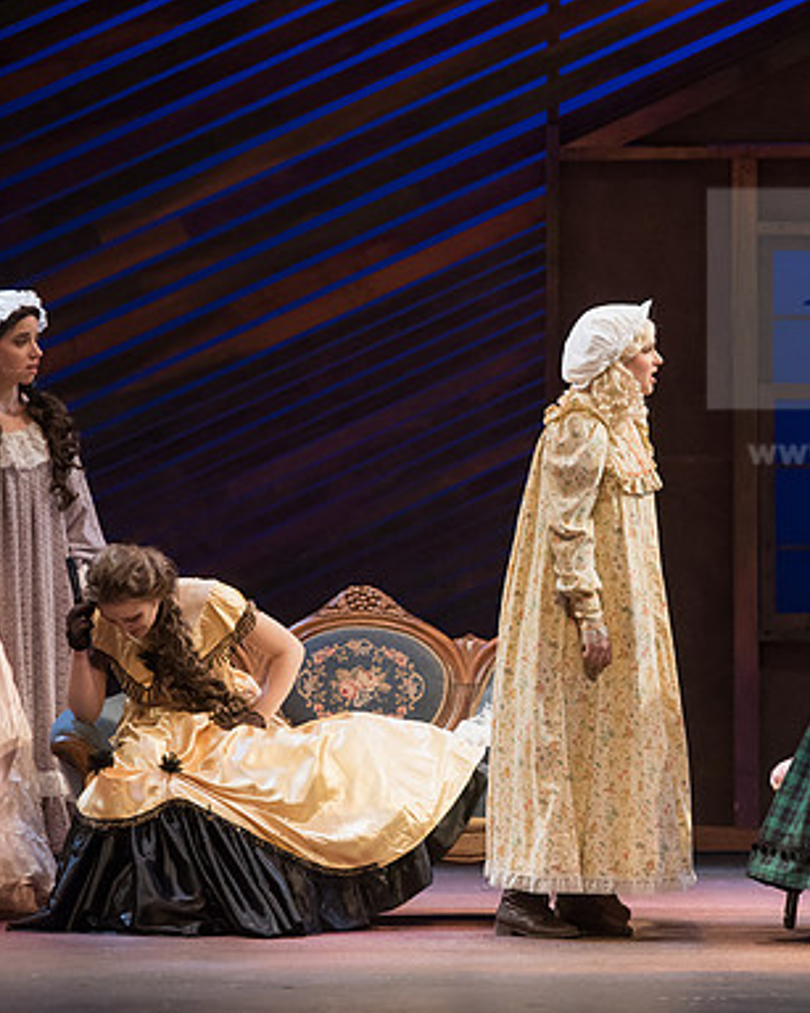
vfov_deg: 7.6
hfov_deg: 6.1
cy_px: 508
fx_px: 7644
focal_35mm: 255
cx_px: 628
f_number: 3.5
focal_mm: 180
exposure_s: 1/400
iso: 3200
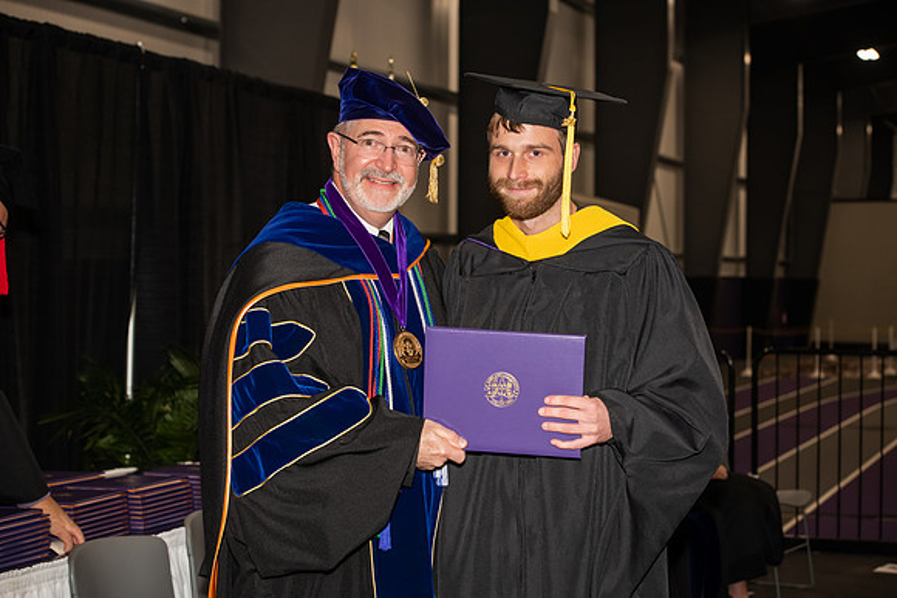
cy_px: 299
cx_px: 448
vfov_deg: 19.5
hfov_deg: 28.8
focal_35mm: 70
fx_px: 1744
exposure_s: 1/200
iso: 1000
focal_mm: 70
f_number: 5.6
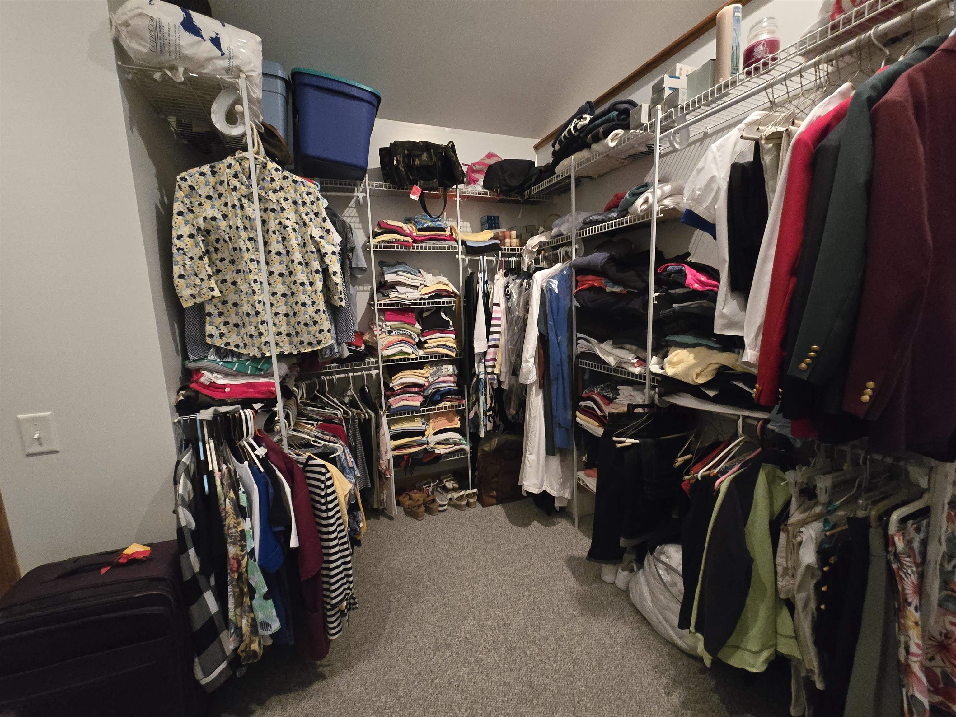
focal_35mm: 13
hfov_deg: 106.2
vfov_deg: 89.9
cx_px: 478
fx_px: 359
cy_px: 358
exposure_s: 1/40
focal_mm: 2.2
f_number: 2.2
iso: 1600
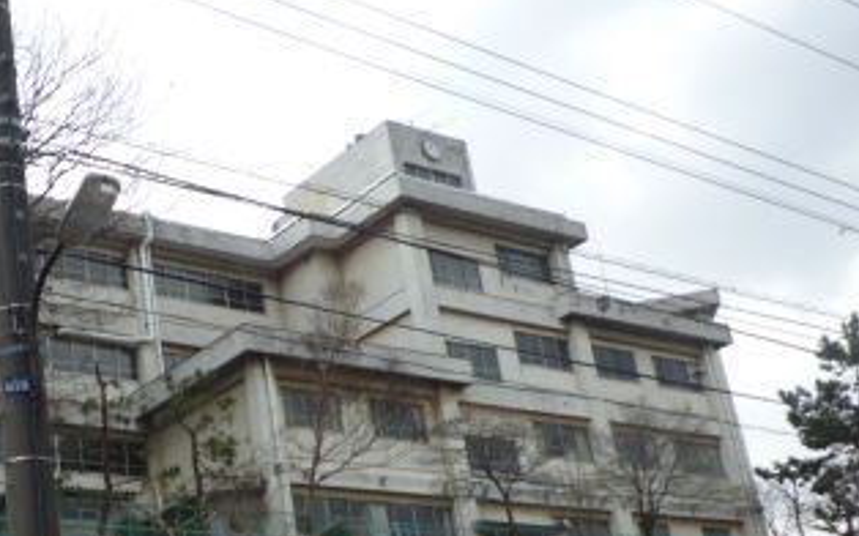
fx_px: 1264
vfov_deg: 23.6
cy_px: 424
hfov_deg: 35.3
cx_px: 82
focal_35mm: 54
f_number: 3.5
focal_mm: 4.4
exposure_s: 1/500
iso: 100
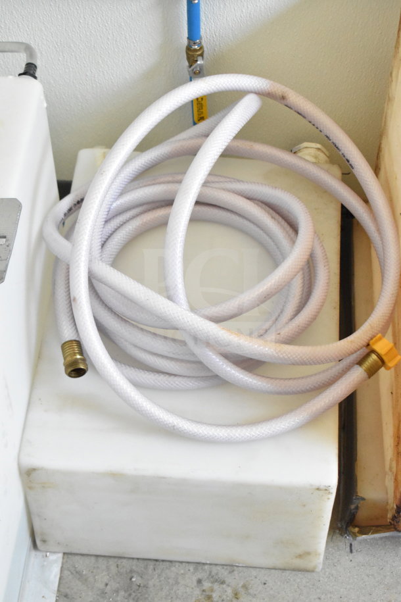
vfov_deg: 29.2
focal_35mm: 69
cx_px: 200
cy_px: 301
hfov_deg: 19.7
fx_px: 1153
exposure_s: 1/160
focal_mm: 46
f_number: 6.3
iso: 6400
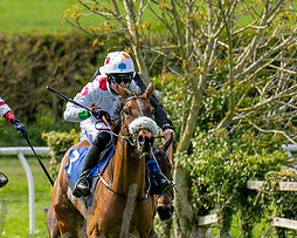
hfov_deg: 2.0
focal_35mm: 947
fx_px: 8321
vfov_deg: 1.6
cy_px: 258
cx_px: -99
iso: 400
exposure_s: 1/2500
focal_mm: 200
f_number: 4
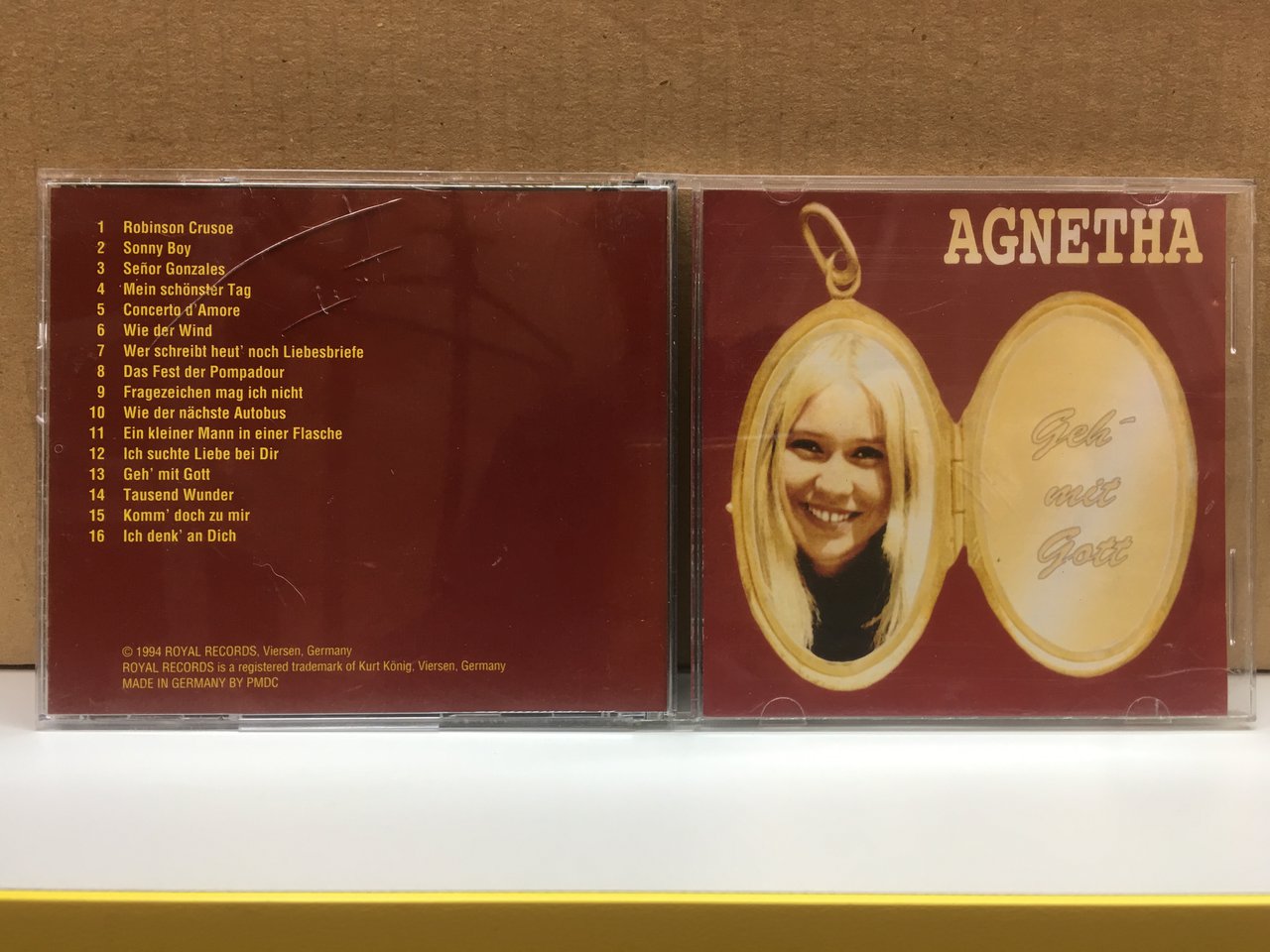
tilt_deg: -10.7
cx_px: 635
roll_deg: -0.6
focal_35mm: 29
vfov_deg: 48.2
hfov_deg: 61.7
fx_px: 1064
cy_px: 476
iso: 25
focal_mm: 4.15
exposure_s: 1/33
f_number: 2.2
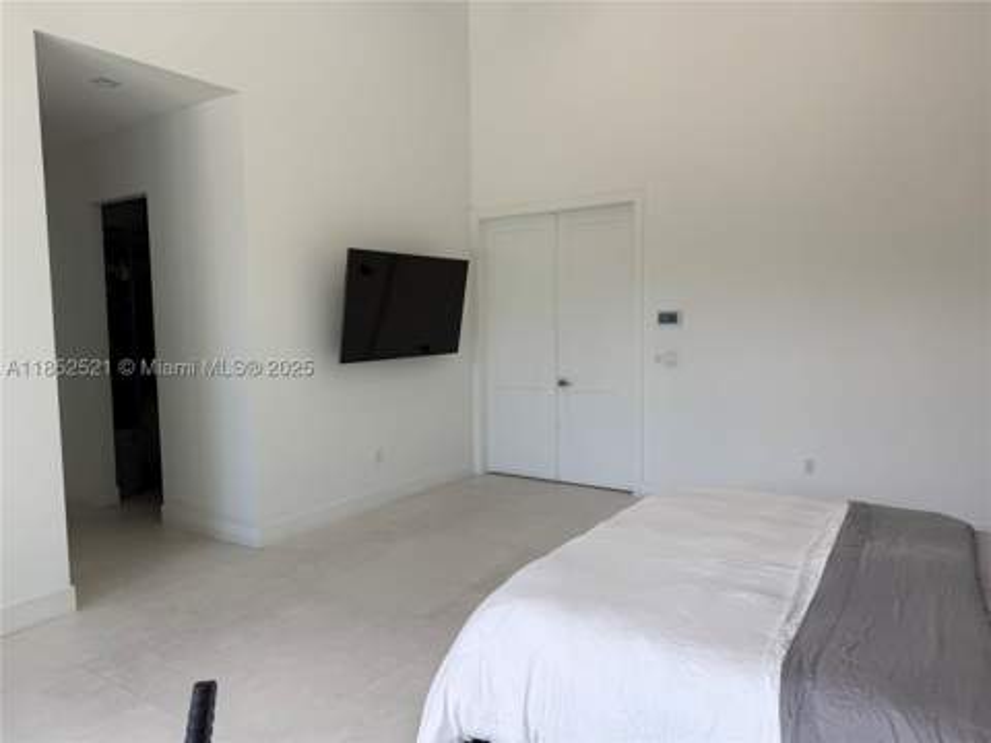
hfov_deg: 71.6
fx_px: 687
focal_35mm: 24
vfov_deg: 56.8
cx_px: 496
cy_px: 372
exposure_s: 1/299
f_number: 1.78
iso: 80
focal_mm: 6.76
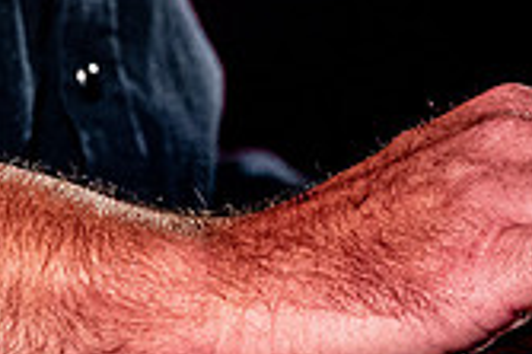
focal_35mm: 696
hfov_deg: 3.0
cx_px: 761
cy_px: 246
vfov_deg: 2.0
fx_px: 10275
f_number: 5.6
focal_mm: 200
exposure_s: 1/1000
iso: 6400
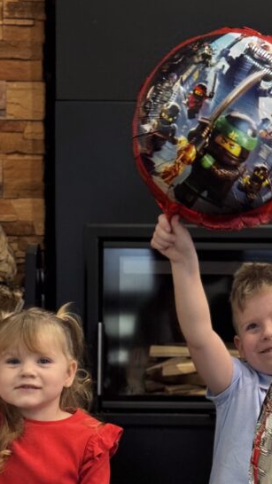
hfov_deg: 12.3
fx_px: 1257
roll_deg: -0.6
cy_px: 398
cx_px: 183
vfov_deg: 21.5
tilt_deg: -3.1
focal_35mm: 98
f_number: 1.78
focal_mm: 6.76
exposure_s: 1/40
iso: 320
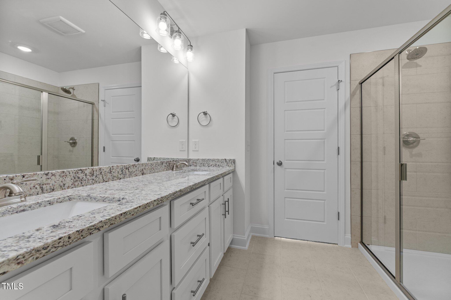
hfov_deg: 100.4
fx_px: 188
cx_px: 226
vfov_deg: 77.2
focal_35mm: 15
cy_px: 150
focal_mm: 15
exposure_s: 1/15
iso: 400
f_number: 6.3
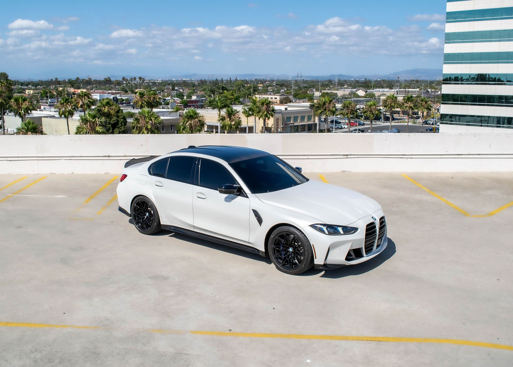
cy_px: 184
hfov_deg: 53.7
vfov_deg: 39.9
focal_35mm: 35
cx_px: 237
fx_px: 506
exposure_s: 1/2000
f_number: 8
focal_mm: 22
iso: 320
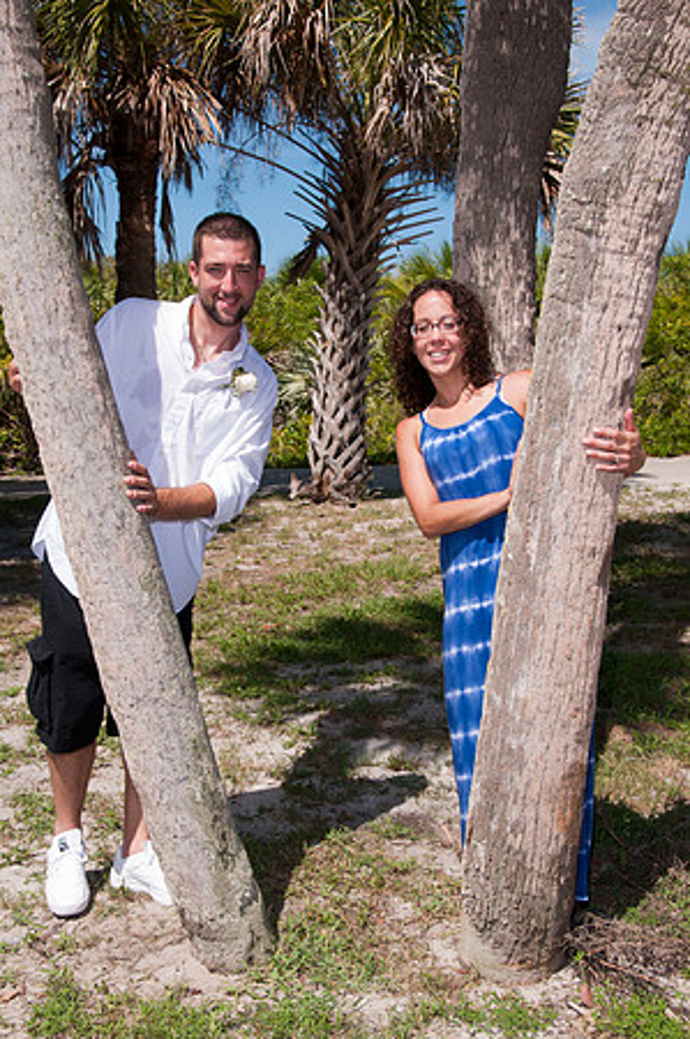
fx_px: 1297
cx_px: 345
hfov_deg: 29.8
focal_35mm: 45
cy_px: 520
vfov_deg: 43.6
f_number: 10
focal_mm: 30
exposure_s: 1/250
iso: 100
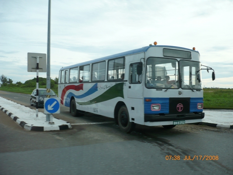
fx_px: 236
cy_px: 88
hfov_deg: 52.6
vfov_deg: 40.7
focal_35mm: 35
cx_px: 116
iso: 100
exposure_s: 1/500
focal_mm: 5.8
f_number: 2.8
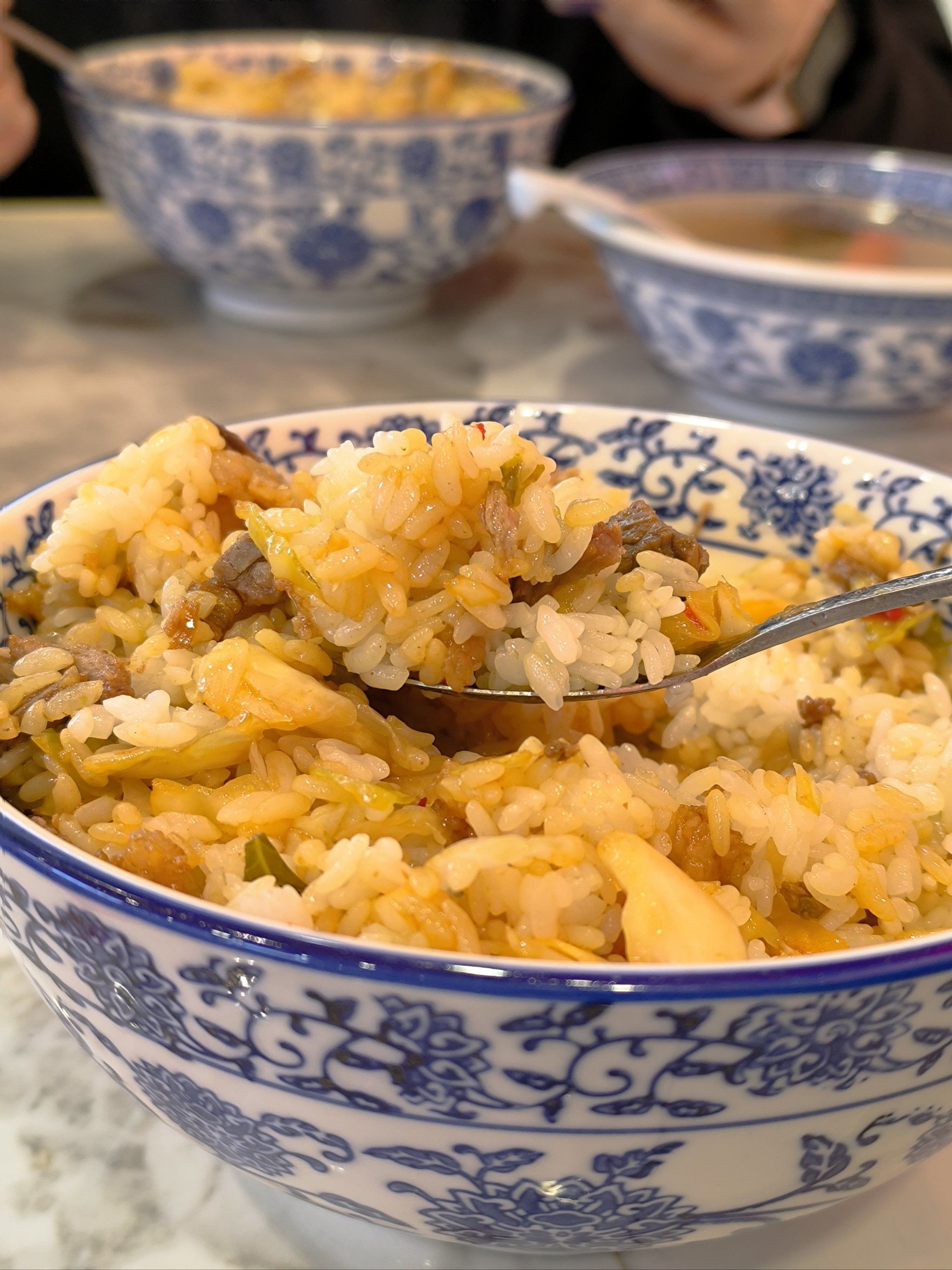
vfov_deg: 41.2
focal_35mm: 46
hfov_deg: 31.5
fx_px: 1687
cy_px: 635
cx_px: 476
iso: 640
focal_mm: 6.14
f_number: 1.65
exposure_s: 1/101
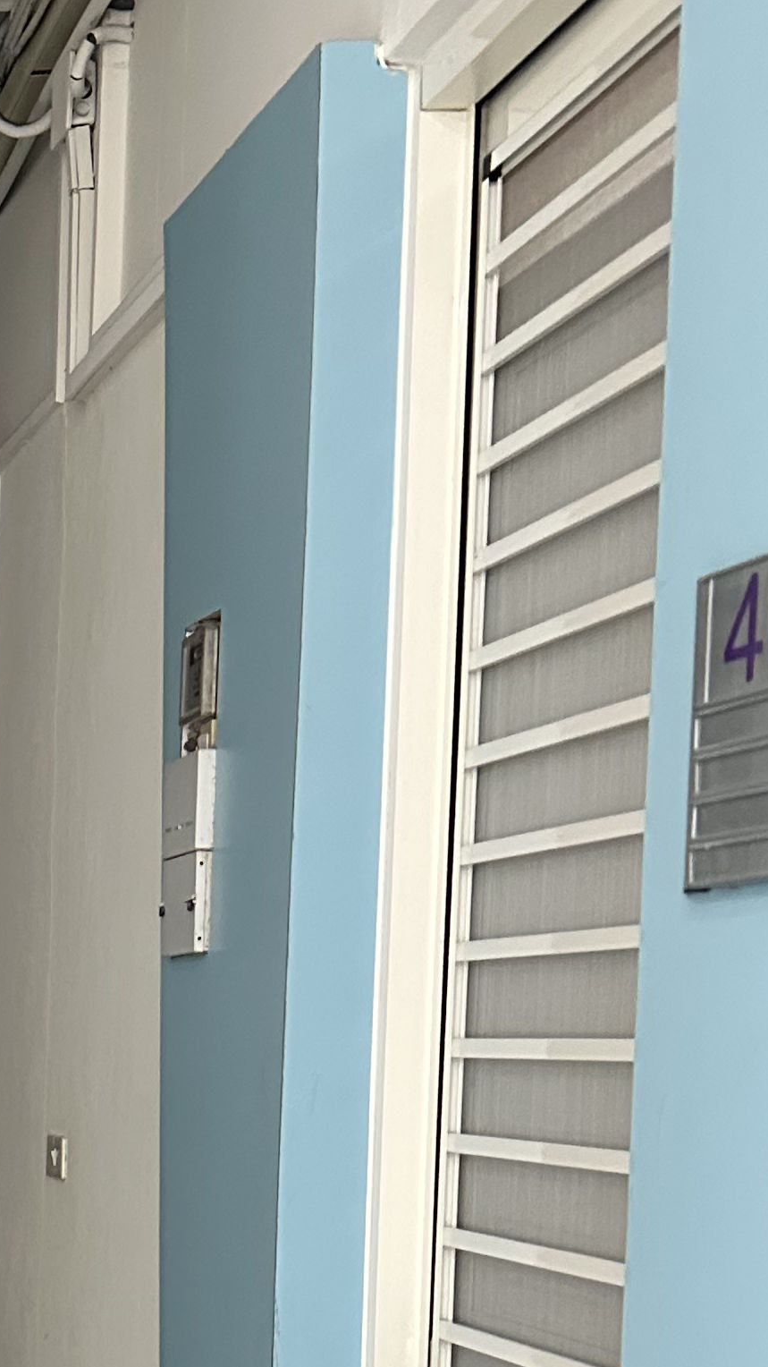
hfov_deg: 15.6
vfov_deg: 29.2
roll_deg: -0.6
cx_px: -507
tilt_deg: -5.8
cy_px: 1259
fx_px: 2499
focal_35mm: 69
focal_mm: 6.86
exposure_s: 1/60
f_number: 1.78
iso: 640
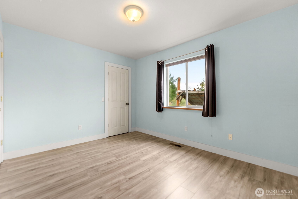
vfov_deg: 81.3
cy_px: 100
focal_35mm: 14
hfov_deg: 104.2
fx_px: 116
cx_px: 149
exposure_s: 1/125
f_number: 2.8
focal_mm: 14
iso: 400
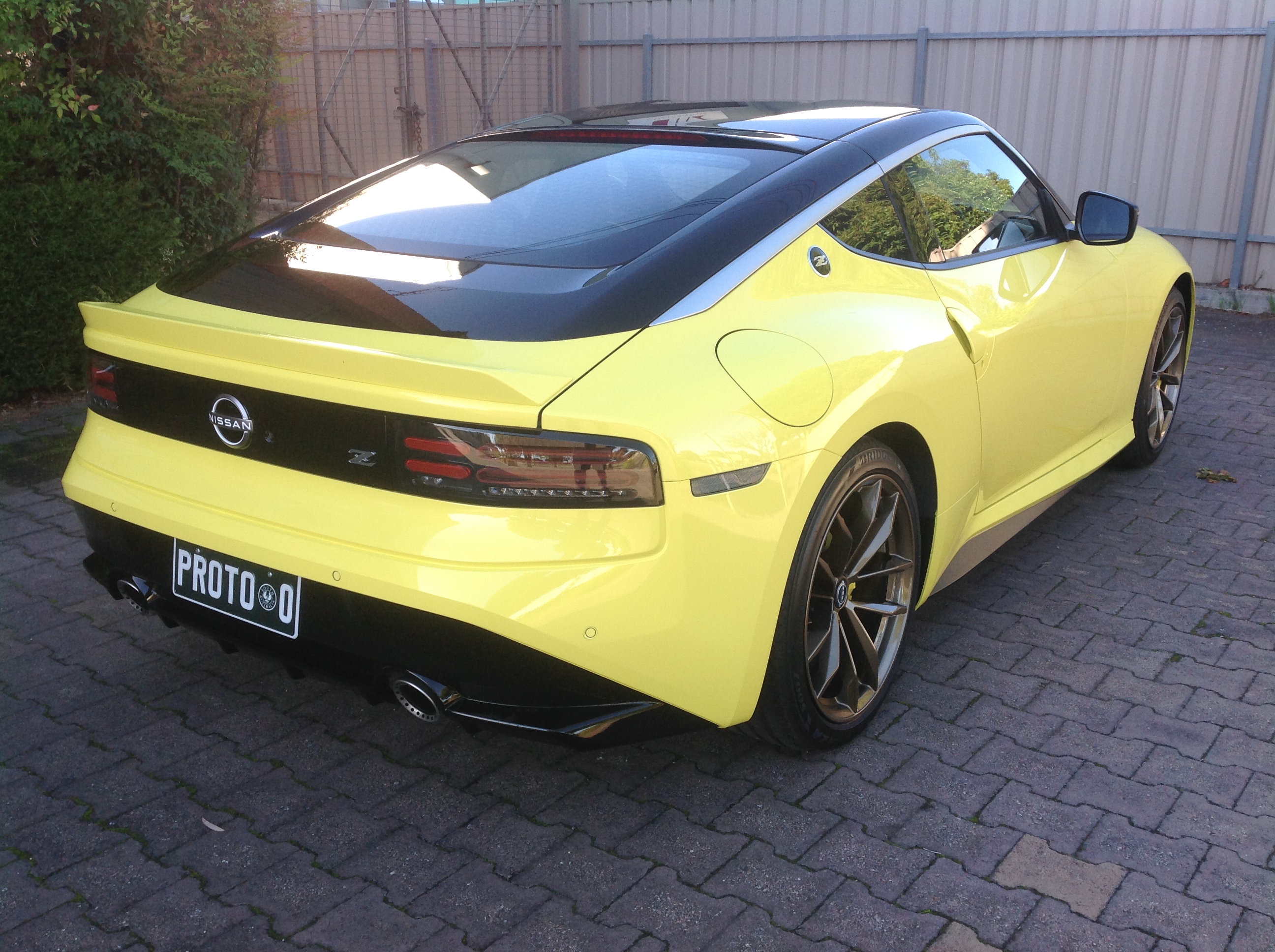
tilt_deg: -18.7
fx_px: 1287
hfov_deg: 52.7
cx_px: 638
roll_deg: -0.3
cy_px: 476
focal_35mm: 35
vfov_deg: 40.6
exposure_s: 1/236
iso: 50
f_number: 2.4
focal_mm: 4.28
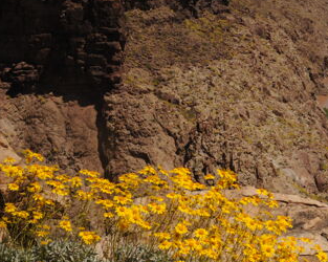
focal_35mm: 84
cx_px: 309
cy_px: 112
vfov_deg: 18.3
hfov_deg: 22.1
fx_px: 815
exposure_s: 1/125
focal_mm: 35
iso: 200
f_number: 22
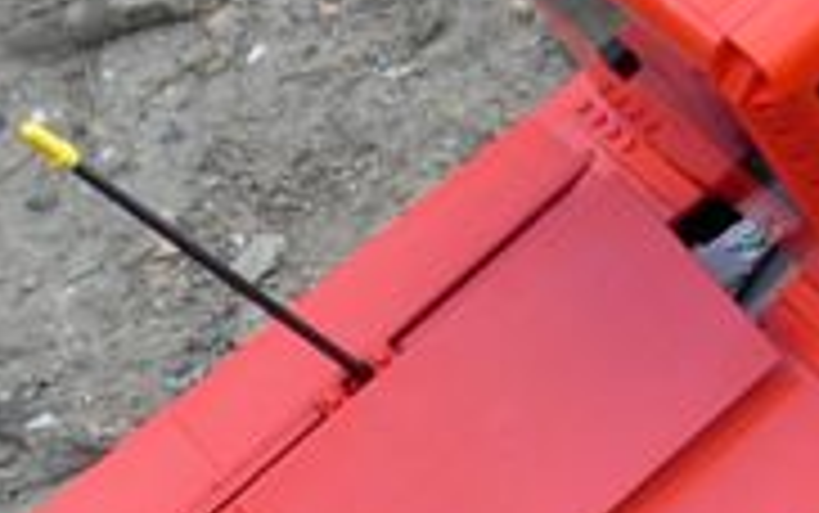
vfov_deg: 6.3
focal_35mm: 210
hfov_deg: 9.8
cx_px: 1040
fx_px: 4690
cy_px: 414
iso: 79
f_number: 3.1
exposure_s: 1/186
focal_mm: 7.5
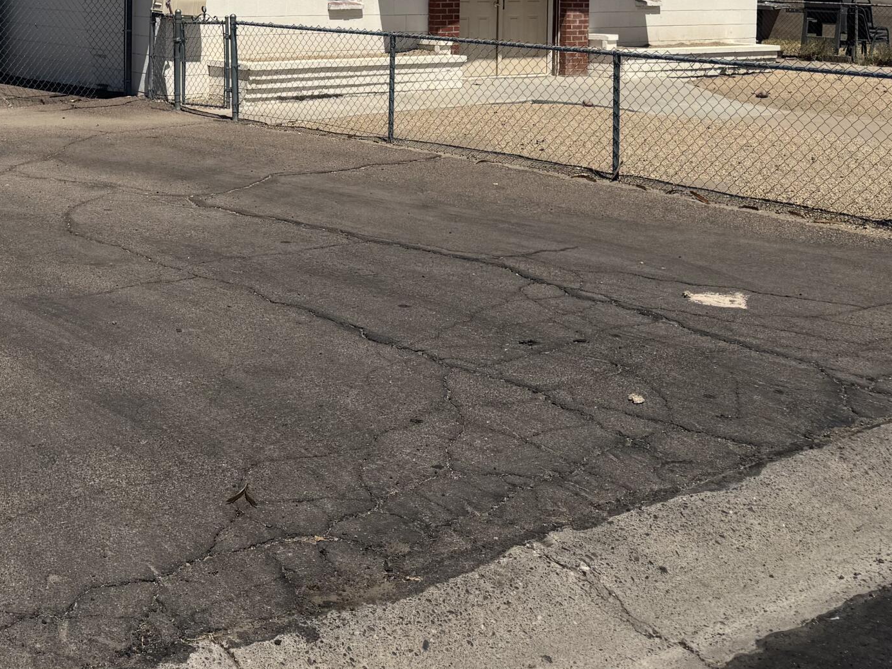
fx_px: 1340
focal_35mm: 52
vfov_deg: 26.3
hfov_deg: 35.4
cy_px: -21
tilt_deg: -1.8
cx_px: 149
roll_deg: -0.5
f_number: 1.78
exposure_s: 1/7937
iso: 80
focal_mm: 6.76
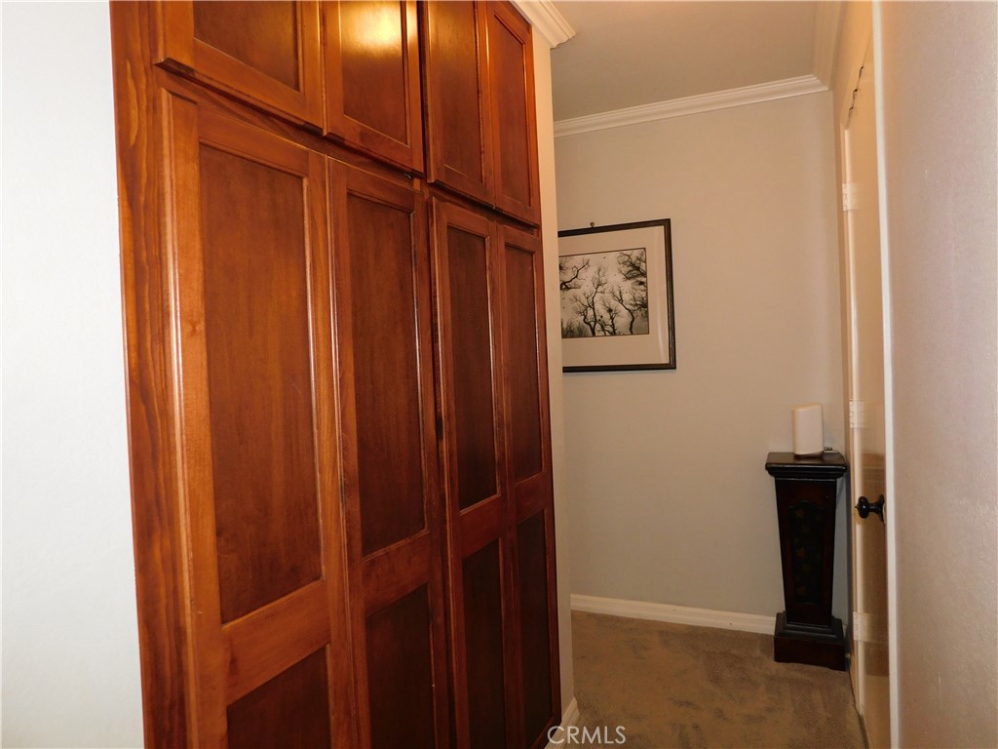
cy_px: 374
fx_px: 663
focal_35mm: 23
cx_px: 499
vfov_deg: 58.9
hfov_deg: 73.9
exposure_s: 1/30
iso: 200
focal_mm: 4
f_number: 3
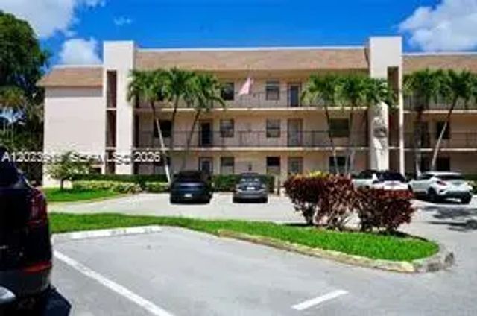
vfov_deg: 44.8
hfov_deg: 63.8
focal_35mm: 29
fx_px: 383
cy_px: 158
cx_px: 238
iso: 100
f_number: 10
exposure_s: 1/250
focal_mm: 29
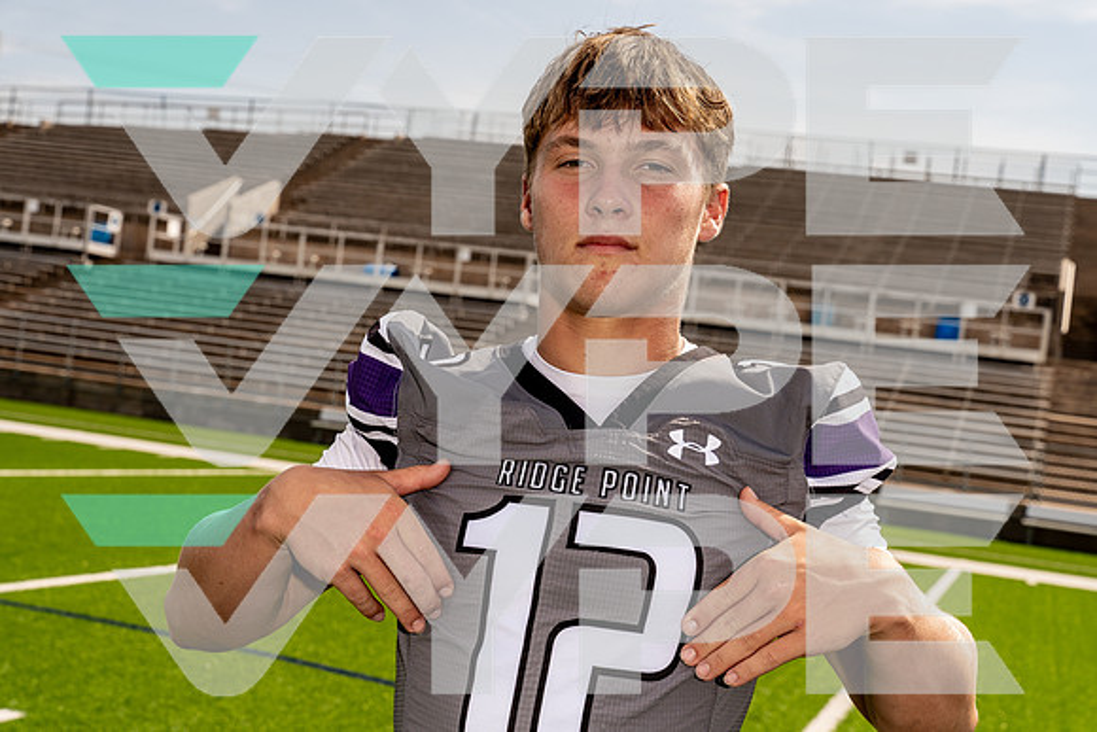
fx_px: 1768
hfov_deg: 34.5
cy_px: 366
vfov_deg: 23.4
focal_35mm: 58
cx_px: 548
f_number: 8
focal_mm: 58
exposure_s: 1/250
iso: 100
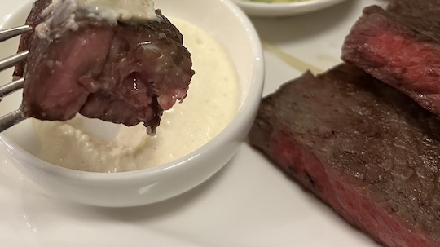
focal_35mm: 42
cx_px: 129
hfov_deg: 47.2
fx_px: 490
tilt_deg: -47.0
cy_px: 34
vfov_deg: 27.5
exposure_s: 1/60
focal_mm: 5.1
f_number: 1.6
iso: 500
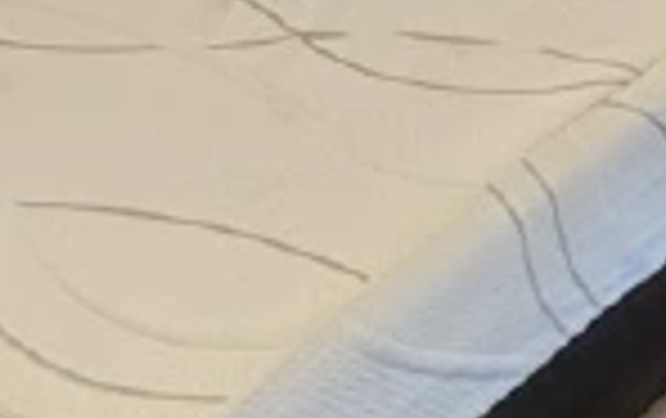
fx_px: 1454
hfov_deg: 23.7
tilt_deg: -23.7
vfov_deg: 14.9
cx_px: 788
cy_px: -252
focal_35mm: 80
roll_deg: -4.9
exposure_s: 1/93
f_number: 2.2
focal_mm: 2.22
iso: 320
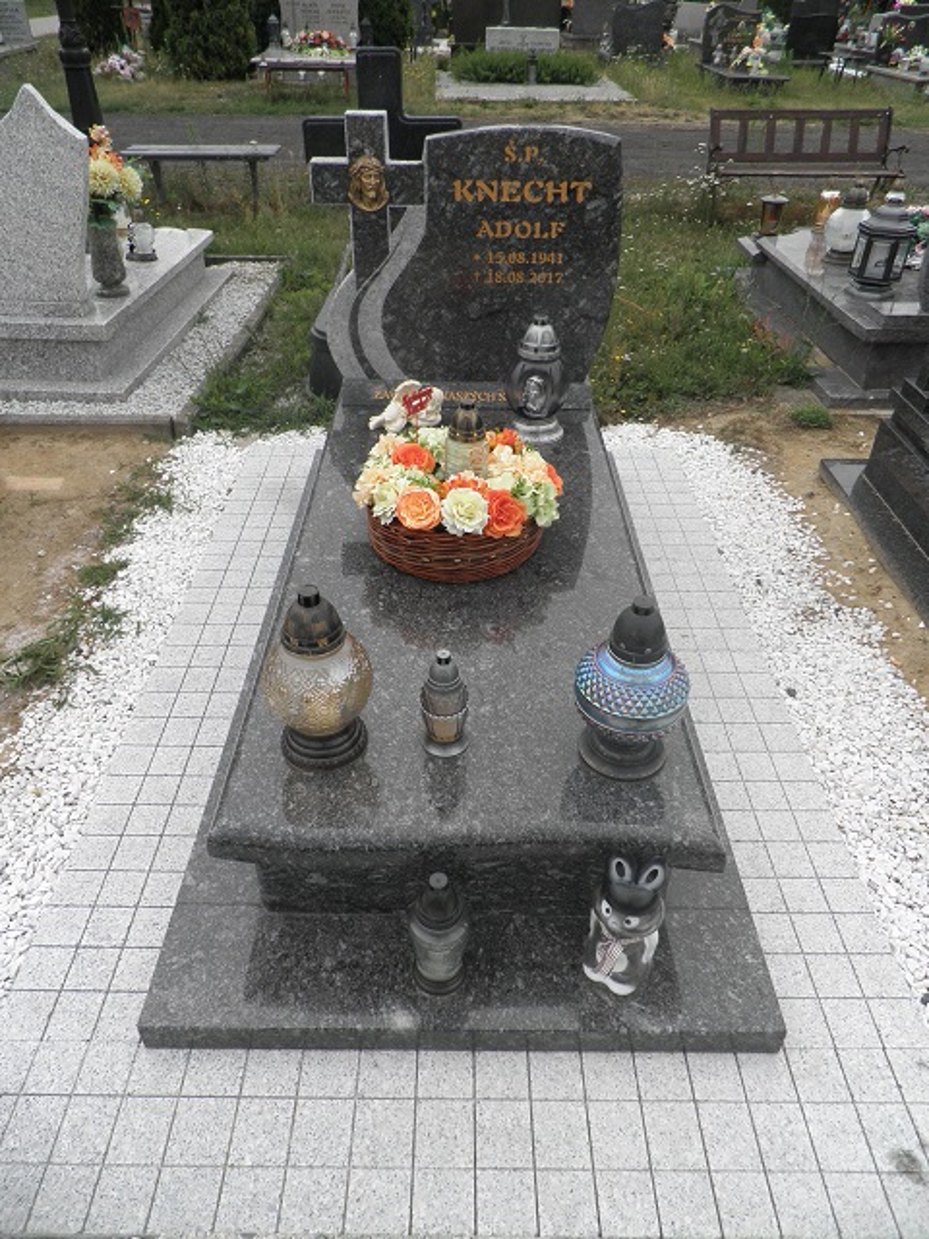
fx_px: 859
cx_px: 464
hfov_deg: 56.8
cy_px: 620
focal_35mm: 24
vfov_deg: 71.6
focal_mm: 4.3
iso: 64
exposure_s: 1/320
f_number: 3.3
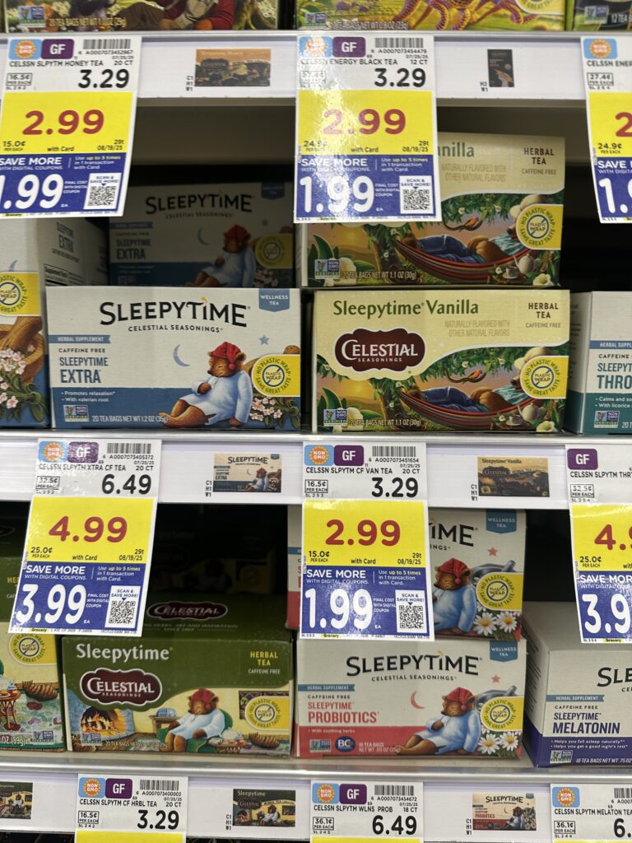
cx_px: 316
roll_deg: -0.6
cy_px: 422
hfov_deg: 56.8
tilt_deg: -10.5
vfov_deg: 71.6
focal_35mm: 24
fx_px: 584
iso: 80
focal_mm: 6.86
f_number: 1.78
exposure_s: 1/64
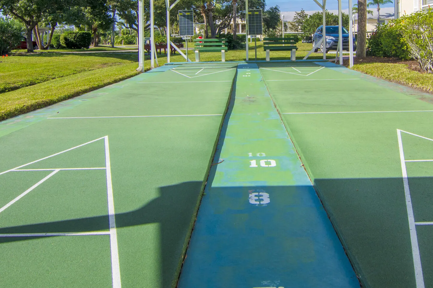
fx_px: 409
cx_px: 264
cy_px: 49
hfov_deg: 55.3
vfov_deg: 37.2
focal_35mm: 34
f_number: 8
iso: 125
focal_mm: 11
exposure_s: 1/500
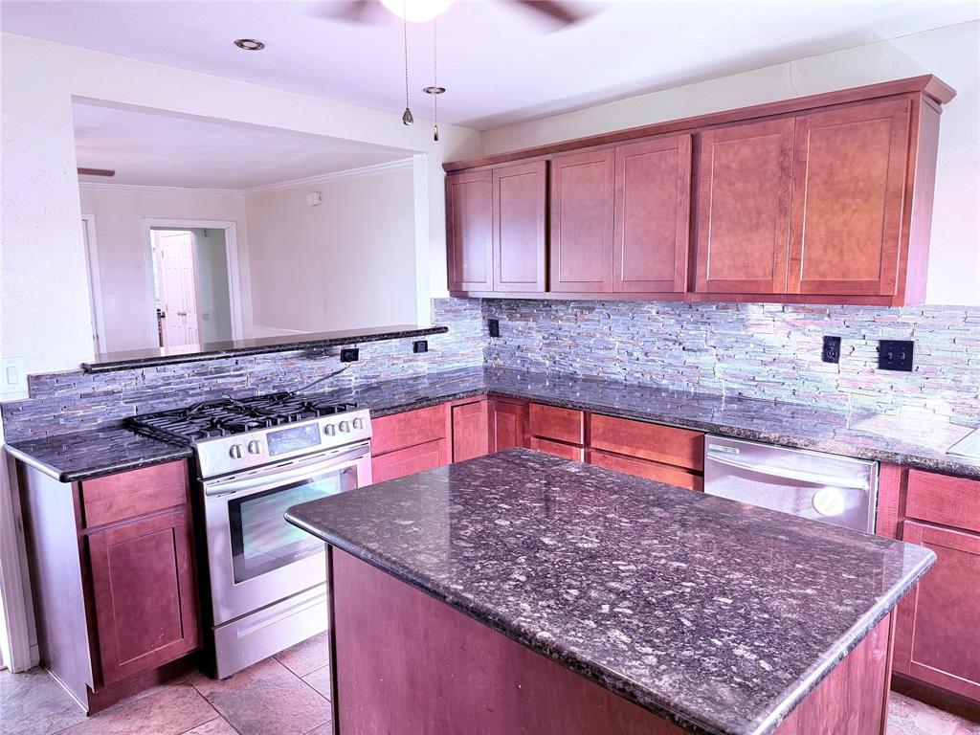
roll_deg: +0.6
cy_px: 368
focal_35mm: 24
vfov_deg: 56.8
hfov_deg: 71.6
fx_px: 679
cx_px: 490
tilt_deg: -8.3
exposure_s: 1/60
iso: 250
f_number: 1.78
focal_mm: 6.76
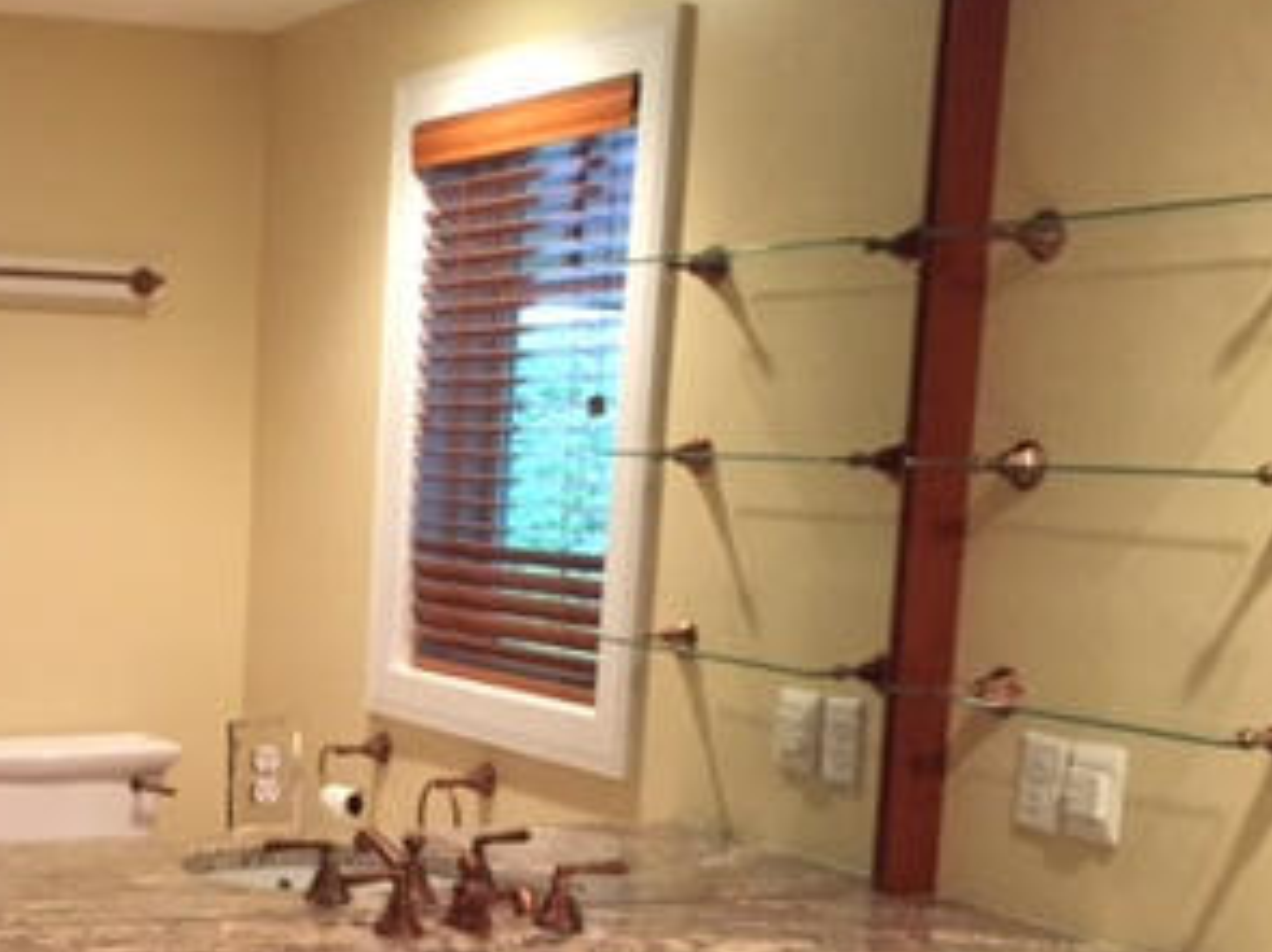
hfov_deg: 28.6
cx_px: -26
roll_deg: -2.5
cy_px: 698
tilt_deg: -7.0
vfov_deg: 23.1
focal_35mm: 63
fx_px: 2314
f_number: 2.2
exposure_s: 1/30
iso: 250
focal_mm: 4.15
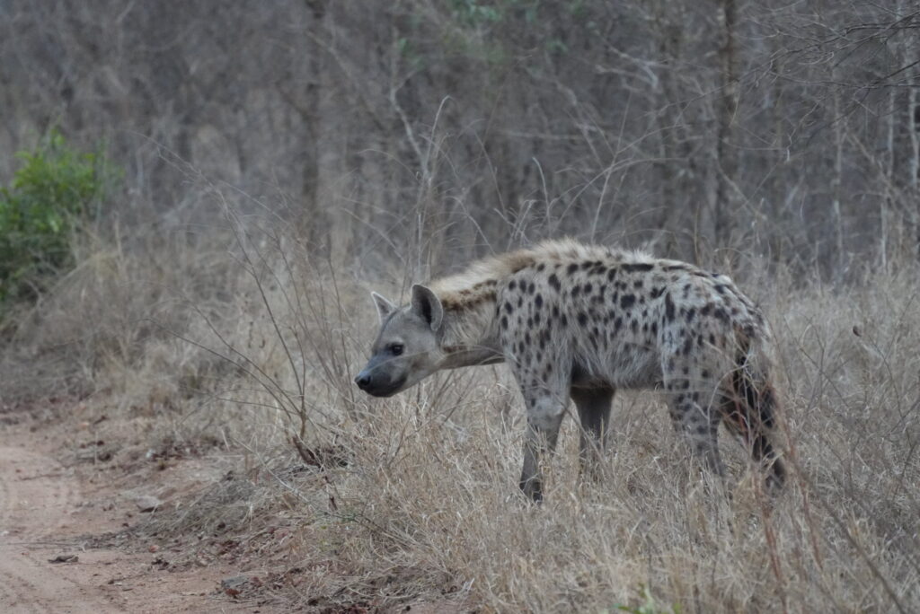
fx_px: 11506
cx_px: 460
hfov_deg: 4.6
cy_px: 307
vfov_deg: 3.1
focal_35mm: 450
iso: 6400
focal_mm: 300
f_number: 6.3
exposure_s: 1/500
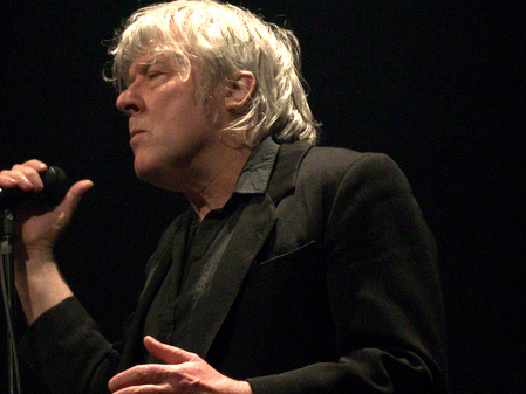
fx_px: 2462
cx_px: 185
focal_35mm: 162
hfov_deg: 12.2
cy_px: 189
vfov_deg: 9.2
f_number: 2.8
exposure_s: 1/400
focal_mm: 70
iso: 3200
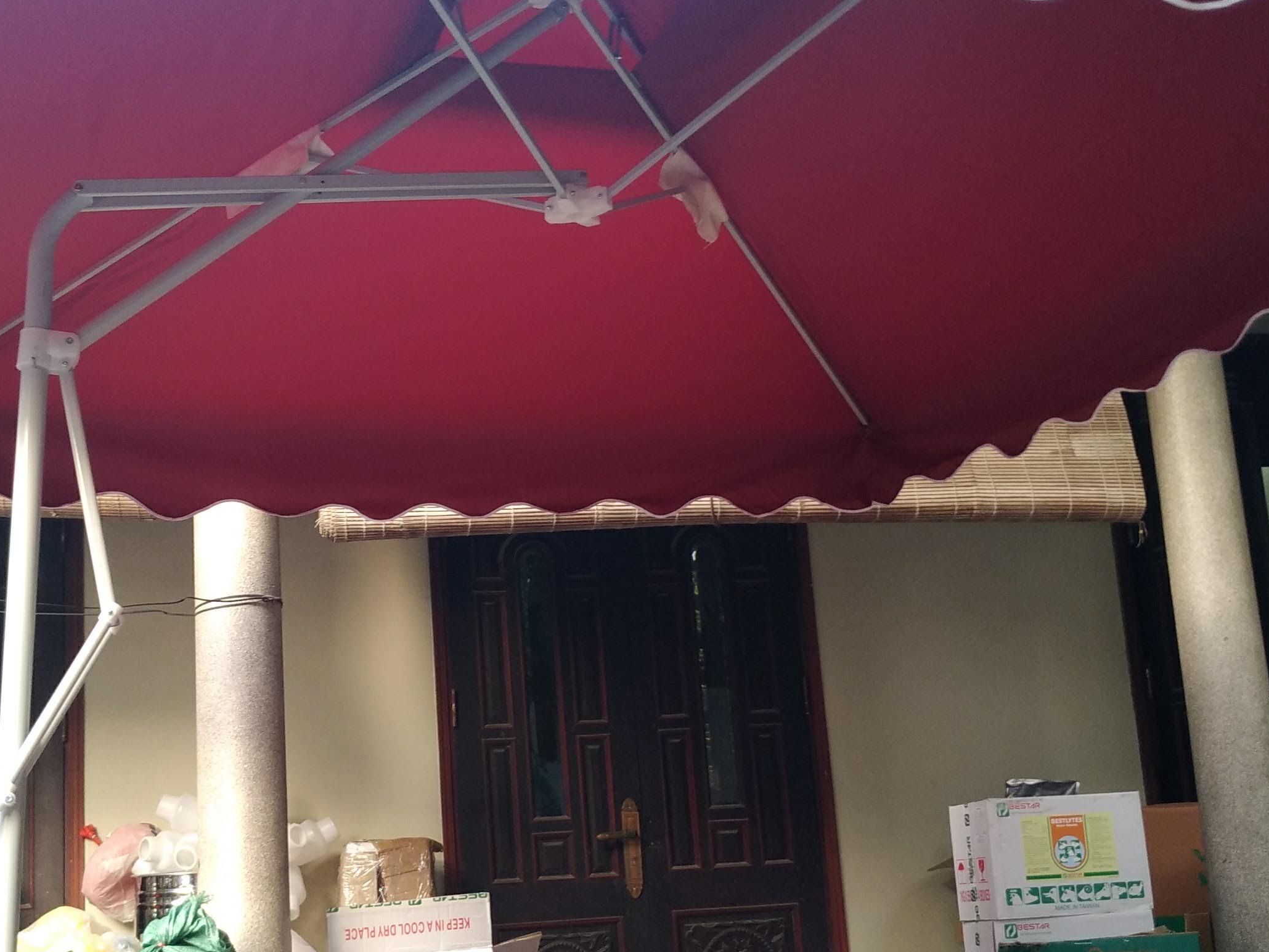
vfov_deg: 30.8
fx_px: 1723
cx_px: 557
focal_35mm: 47
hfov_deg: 40.4
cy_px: 582
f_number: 1.9
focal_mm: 3.94
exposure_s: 1/25
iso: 119
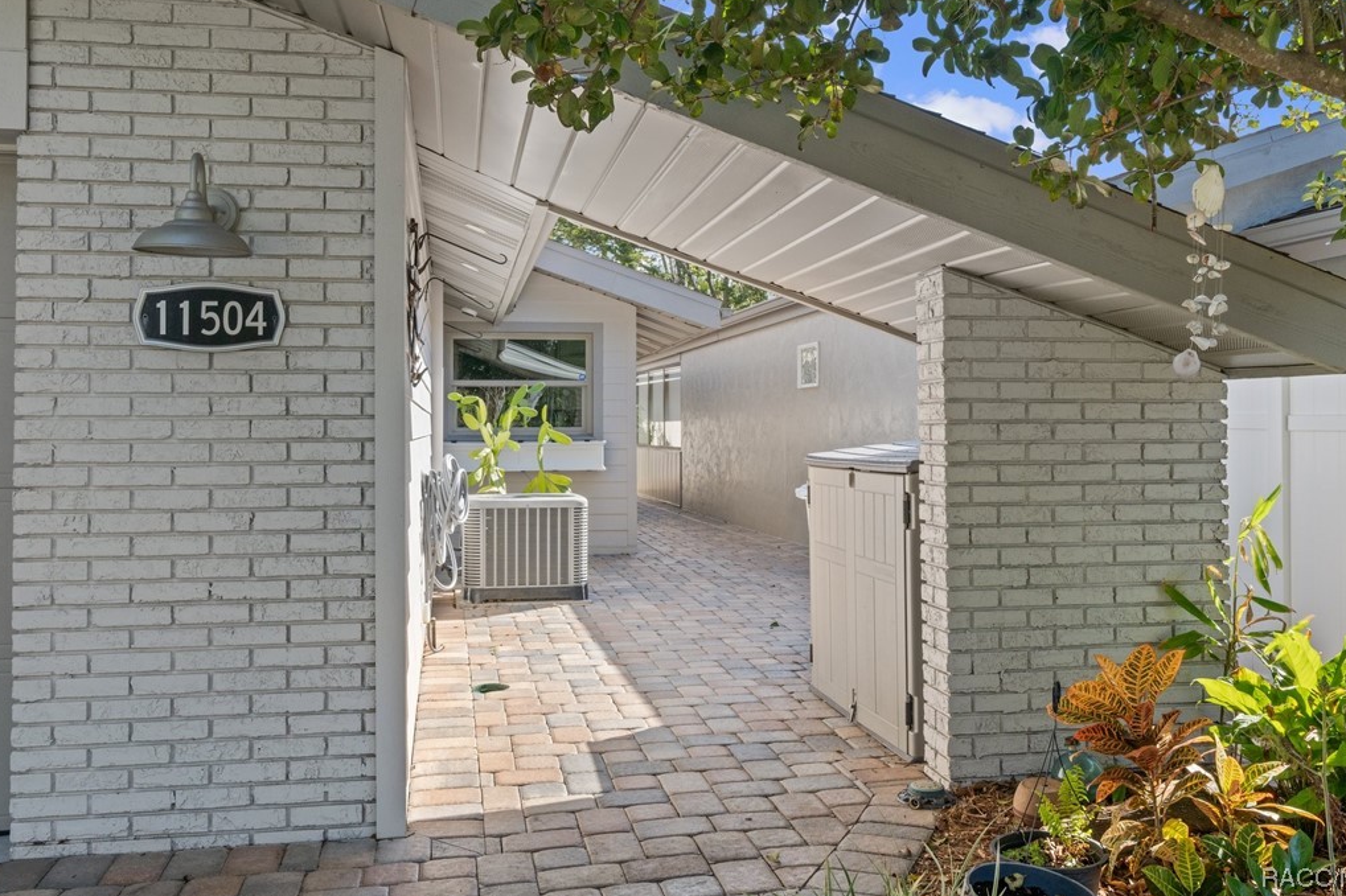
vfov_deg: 41.1
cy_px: 421
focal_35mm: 32
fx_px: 1196
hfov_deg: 58.7
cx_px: 699
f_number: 8
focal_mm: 20
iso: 320
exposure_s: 1/250
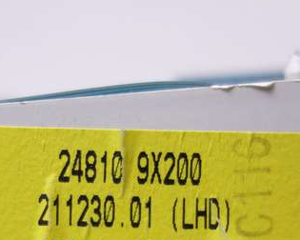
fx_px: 568
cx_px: 117
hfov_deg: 29.5
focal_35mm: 64
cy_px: 206
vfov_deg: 23.4
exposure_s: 1/100
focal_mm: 10.4
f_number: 2.2
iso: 125
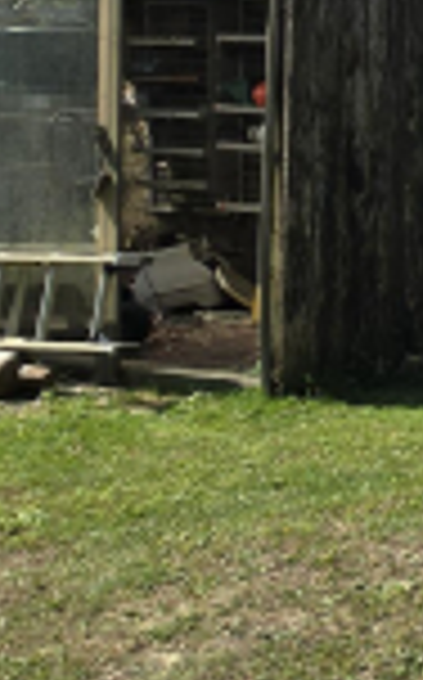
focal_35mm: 61
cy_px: 72
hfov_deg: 14.1
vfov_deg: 31.9
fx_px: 1128
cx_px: 1033
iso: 50
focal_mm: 2.2
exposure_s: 1/1864
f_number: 2.2
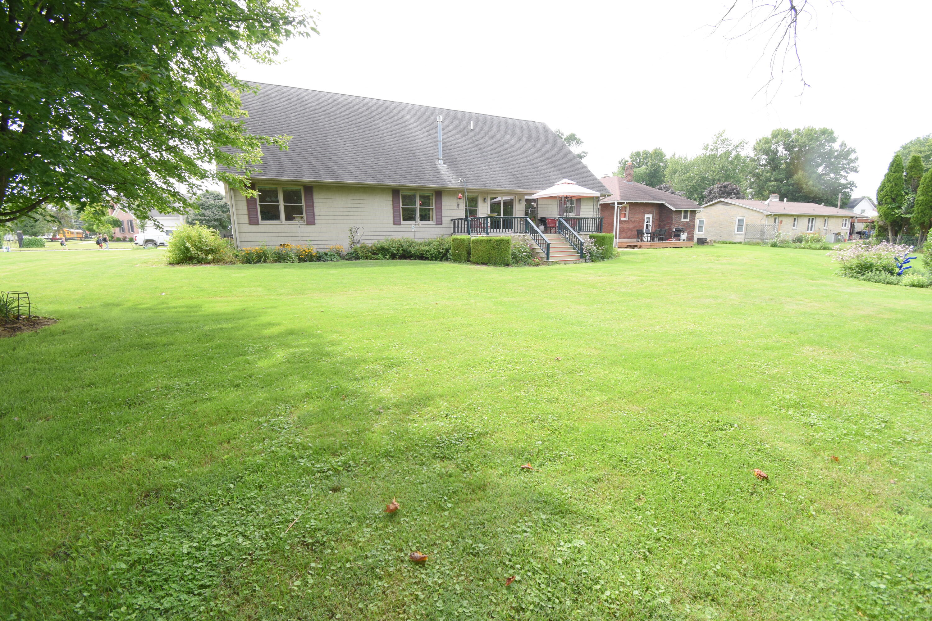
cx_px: 466
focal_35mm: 15
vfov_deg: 77.3
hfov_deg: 100.4
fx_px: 388
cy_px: 310
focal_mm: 10
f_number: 5.6
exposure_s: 1/250
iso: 320
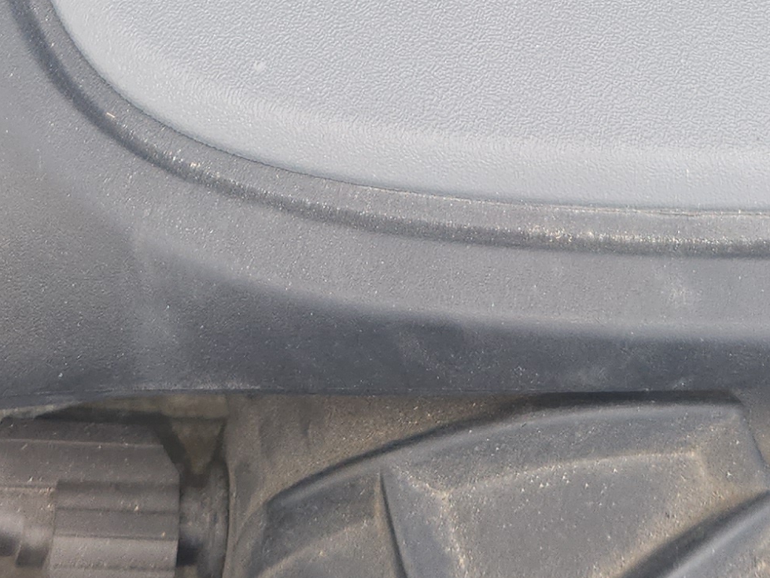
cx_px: 399
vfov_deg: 13.8
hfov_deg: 20.9
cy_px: -511
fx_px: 2091
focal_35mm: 94
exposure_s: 1/120
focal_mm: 5.4
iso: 20
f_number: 1.8
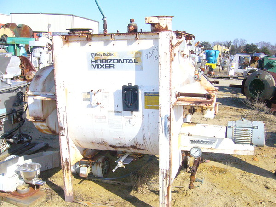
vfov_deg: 40.7
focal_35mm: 35
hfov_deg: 52.6
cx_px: 138
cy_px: 104
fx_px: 279
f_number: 5.6
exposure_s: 1/2000
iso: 400
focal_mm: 5.8
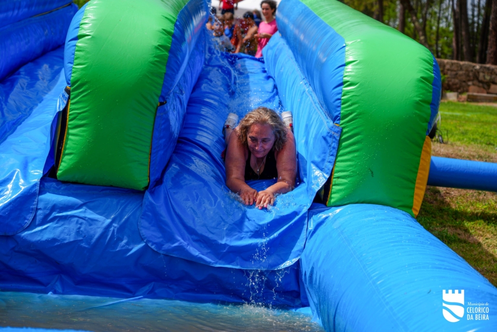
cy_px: 166
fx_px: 1049
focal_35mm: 76
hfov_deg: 26.6
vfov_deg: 18.0
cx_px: 248
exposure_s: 1/1000
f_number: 5
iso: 100
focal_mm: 76
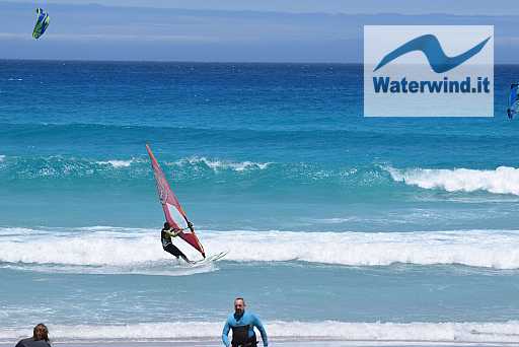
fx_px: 3354
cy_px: 174
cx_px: 260
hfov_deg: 8.8
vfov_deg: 5.9
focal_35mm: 232
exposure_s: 1/1000
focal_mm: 155
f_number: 8
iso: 200
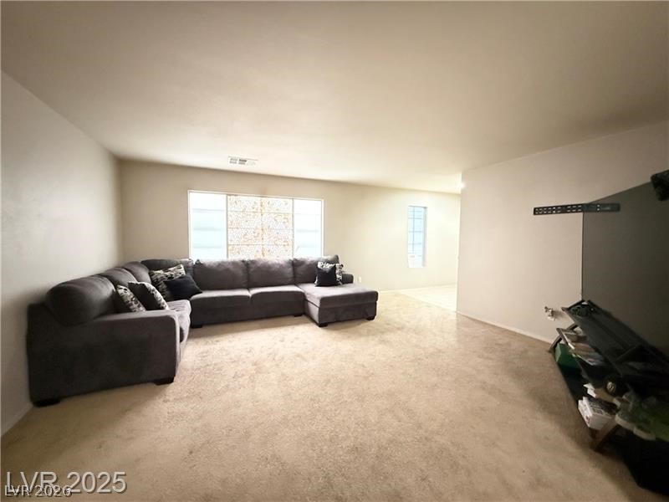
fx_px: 271
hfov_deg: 102.1
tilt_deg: -3.0
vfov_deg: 85.7
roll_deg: -0.3
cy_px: 251
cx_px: 334
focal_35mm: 14
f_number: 2.2
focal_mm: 2.22
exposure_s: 1/30
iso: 2000
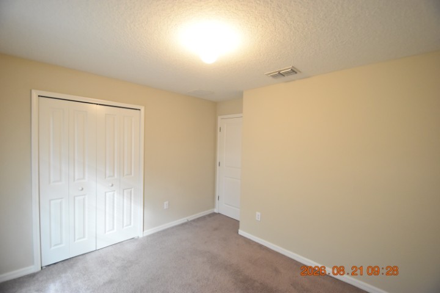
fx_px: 183
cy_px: 146
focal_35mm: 15
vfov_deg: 77.3
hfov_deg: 100.4
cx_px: 220
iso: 2000
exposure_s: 1/60
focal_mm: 10
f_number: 3.5
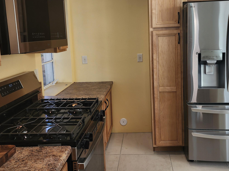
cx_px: 128
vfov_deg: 41.5
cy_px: 63
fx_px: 225
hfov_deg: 53.8
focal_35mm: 34
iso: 80
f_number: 1.8
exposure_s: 1/120
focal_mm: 6.4
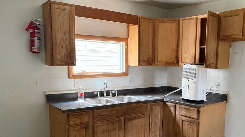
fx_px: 227
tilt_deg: -7.8
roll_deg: -1.8
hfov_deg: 55.6
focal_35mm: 35
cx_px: 160
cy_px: 93
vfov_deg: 33.4
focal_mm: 6.76
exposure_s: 1/60
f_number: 1.78
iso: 640
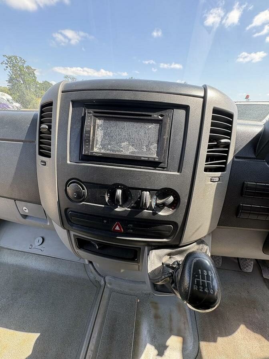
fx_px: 145
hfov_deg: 85.7
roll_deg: -4.4
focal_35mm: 14
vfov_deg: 102.1
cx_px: 134
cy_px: 180
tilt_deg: -25.7
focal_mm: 2.22
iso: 64
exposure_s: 1/146
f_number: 2.2
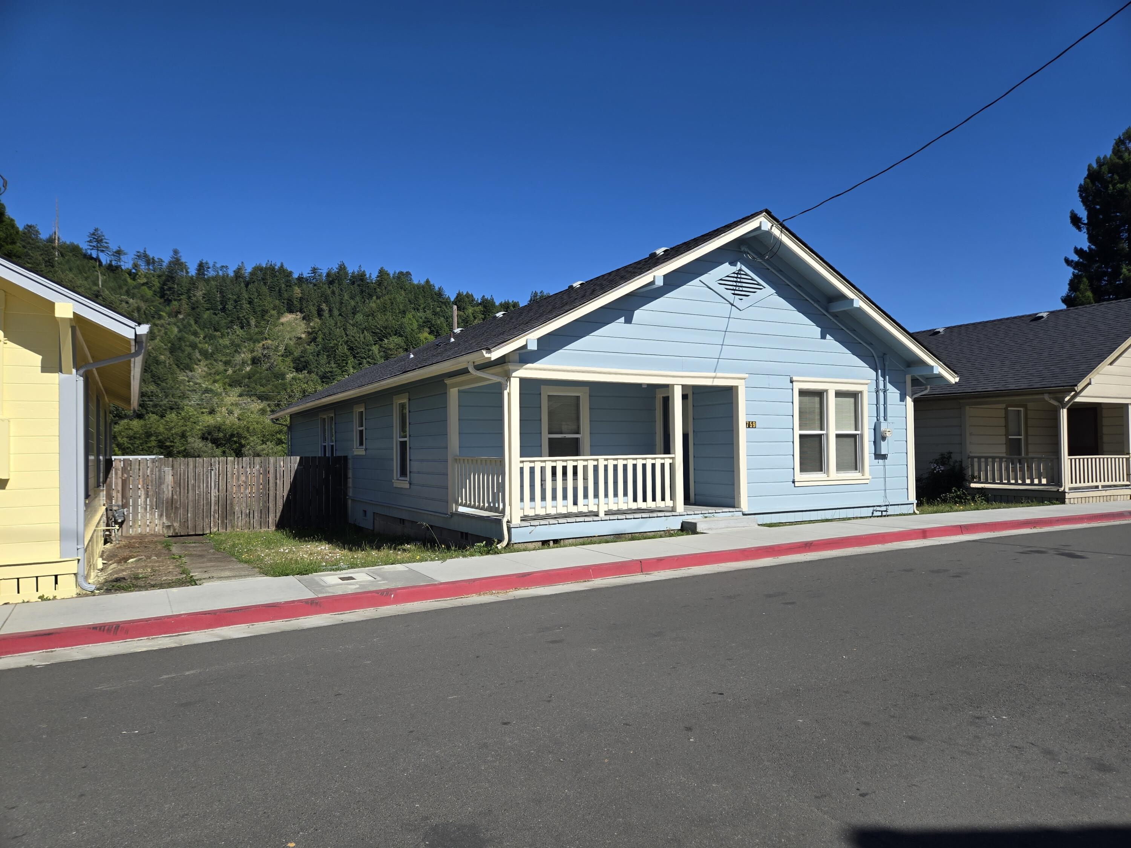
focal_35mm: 23
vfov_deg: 58.9
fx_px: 751
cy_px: 424
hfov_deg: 73.9
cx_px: 566
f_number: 1.8
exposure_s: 1/2497
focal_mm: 5.4
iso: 25
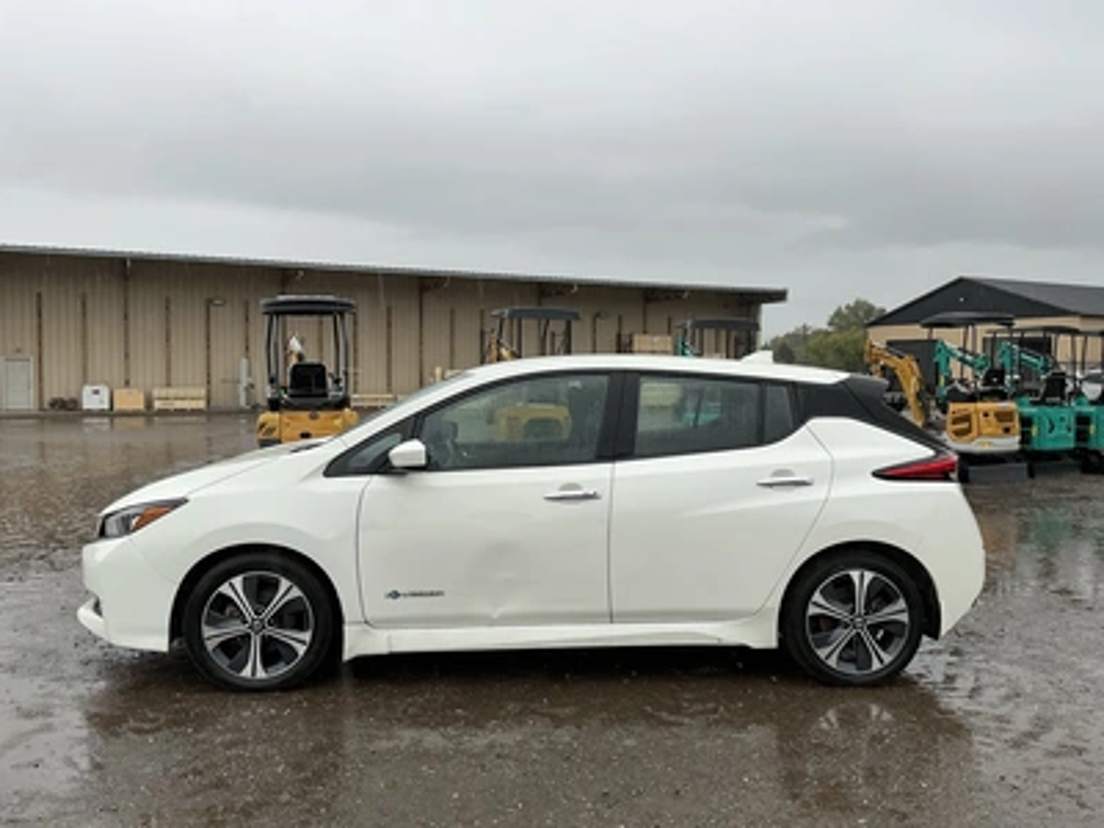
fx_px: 893
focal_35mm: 28
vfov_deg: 49.7
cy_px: 414
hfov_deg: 63.4
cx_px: 552
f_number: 1.8
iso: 25
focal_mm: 3
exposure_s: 1/254
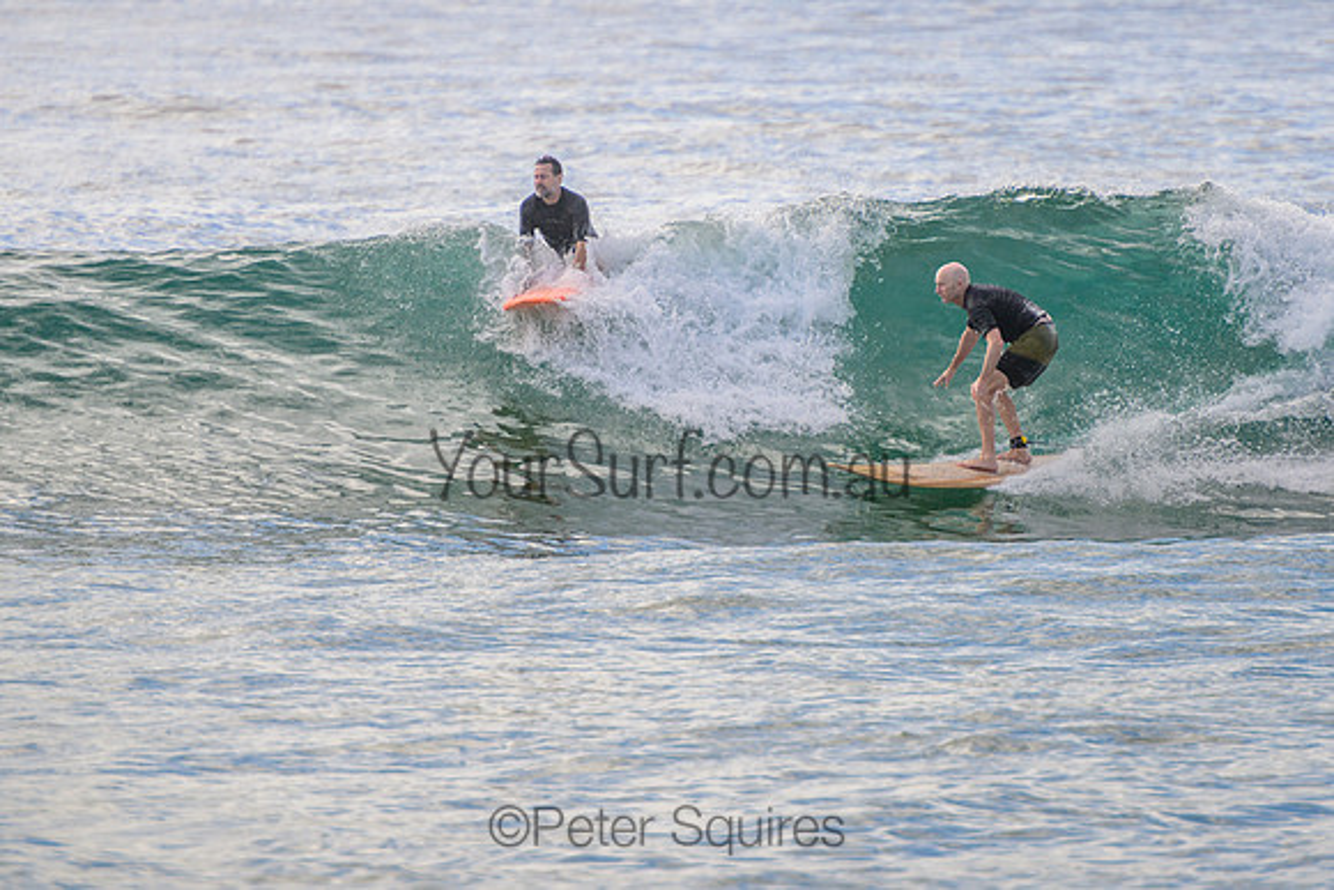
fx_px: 20391
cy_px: 325
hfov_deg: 3.7
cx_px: 854
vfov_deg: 2.5
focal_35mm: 550
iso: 280
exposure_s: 1/2000
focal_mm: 400
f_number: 5.6
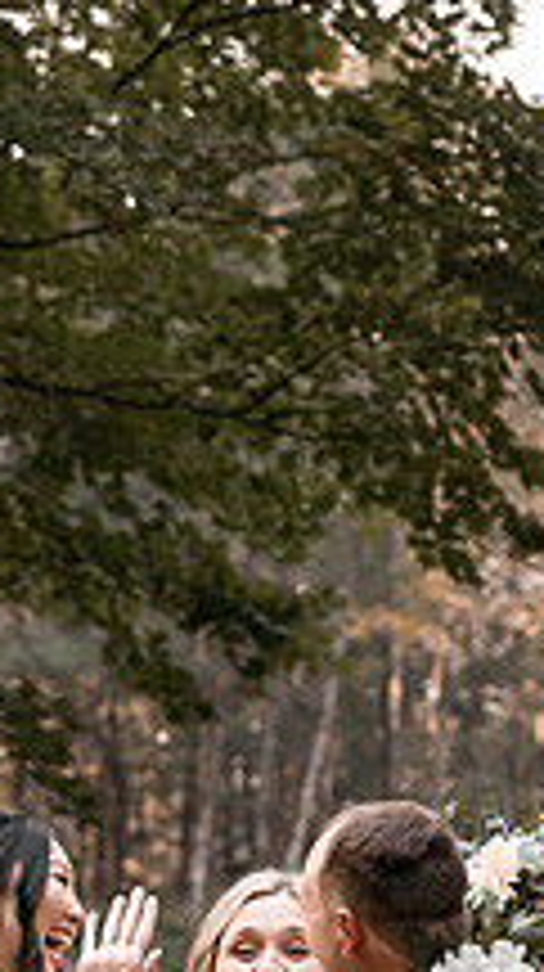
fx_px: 3550
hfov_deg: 8.8
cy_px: 785
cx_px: 225
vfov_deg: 15.5
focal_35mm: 138
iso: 320
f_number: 2.8
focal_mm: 49
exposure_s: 1/1000
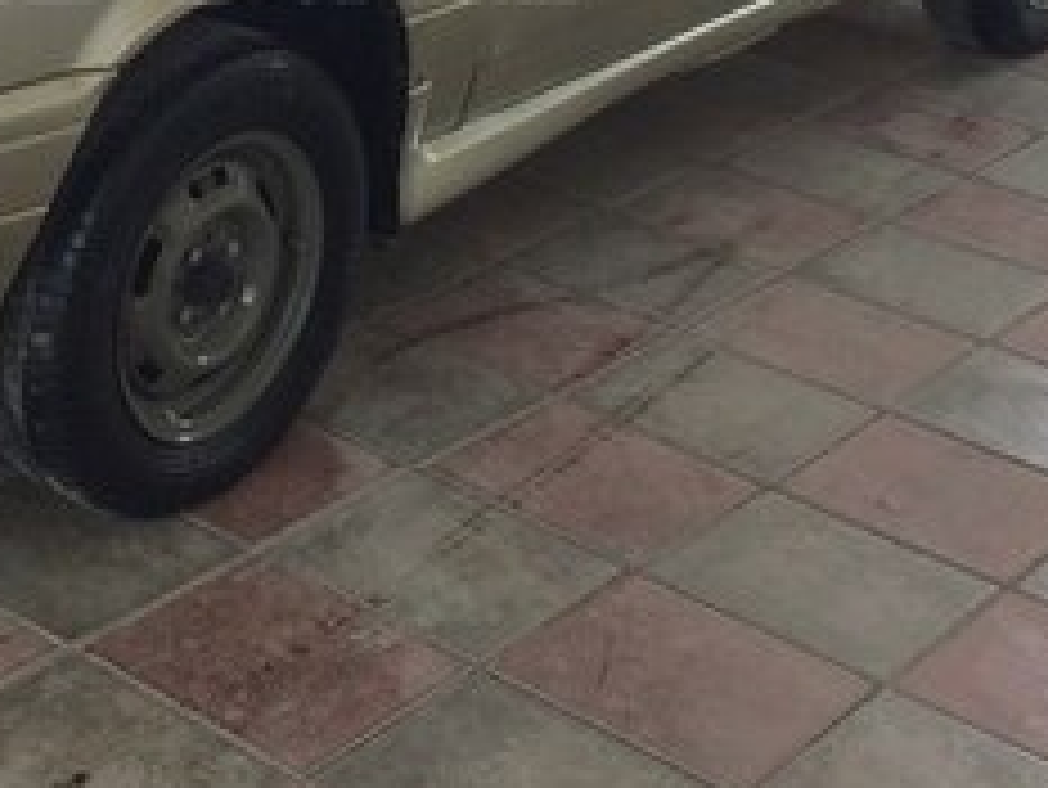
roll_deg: -4.7
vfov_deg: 17.4
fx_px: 2484
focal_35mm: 82
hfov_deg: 23.2
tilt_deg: -17.6
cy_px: -65
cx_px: 117
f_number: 2.2
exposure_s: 1/129
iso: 32
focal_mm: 4.15
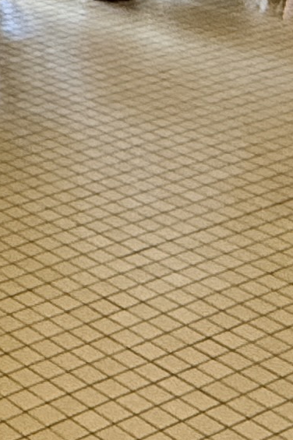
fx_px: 1271
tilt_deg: -10.5
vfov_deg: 18.4
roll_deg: +1.7
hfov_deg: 11.4
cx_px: -354
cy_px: -112
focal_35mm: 104
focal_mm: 2.22
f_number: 2.2
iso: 500
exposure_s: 1/60
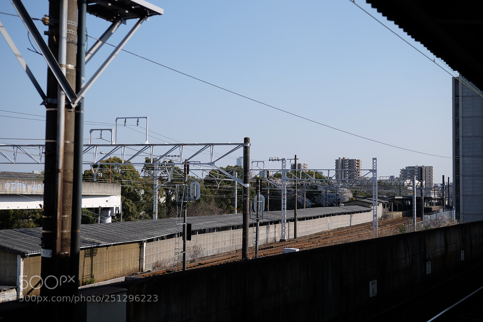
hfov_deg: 41.1
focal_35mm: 48
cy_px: 161
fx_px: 644
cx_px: 242
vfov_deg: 28.1
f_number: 2.8
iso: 200
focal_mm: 32
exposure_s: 1/3500
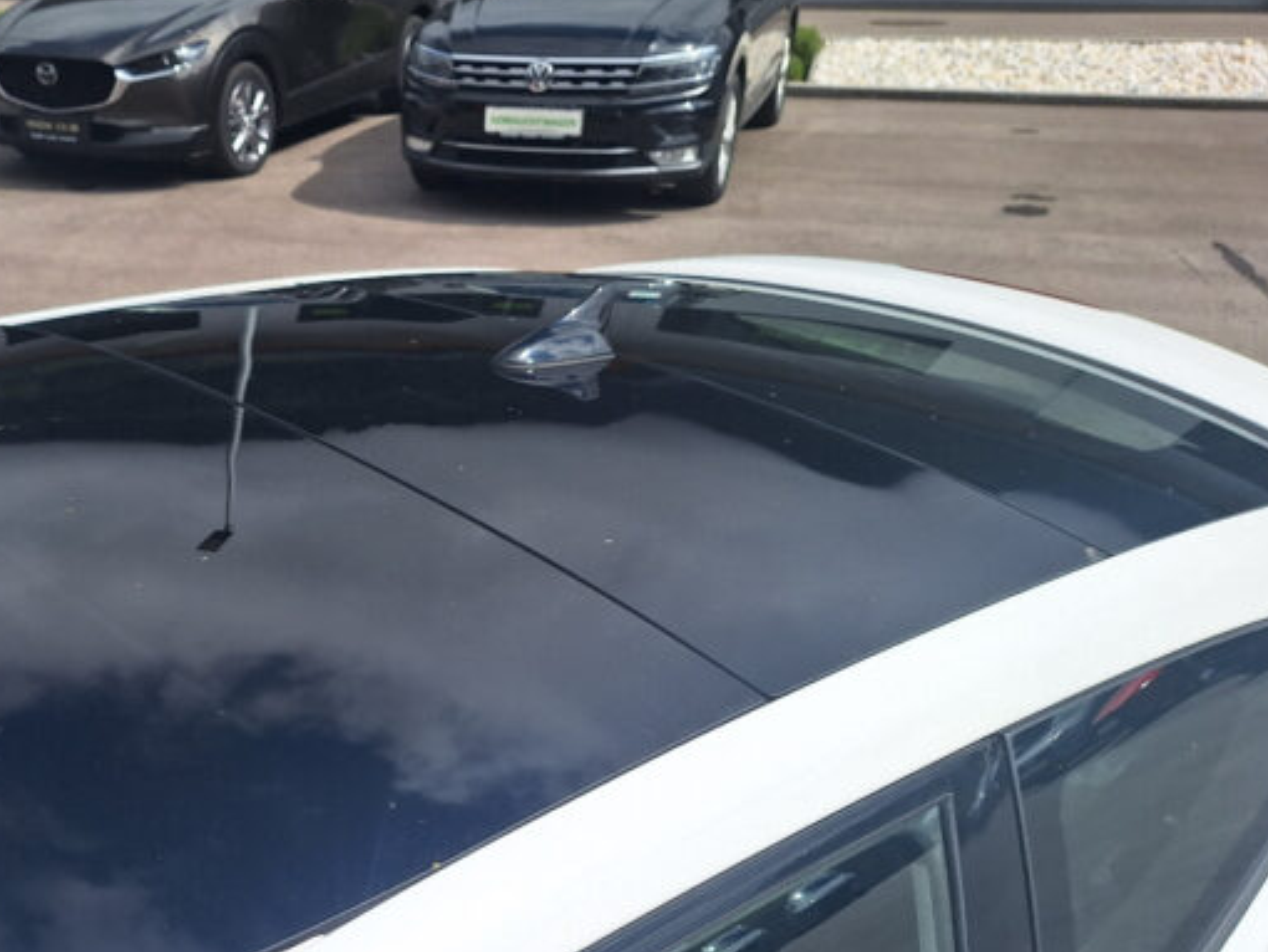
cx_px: 301
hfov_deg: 49.1
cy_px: 690
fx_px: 1319
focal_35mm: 36
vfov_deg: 38.9
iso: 40
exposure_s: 1/5780
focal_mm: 5.54
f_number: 1.8
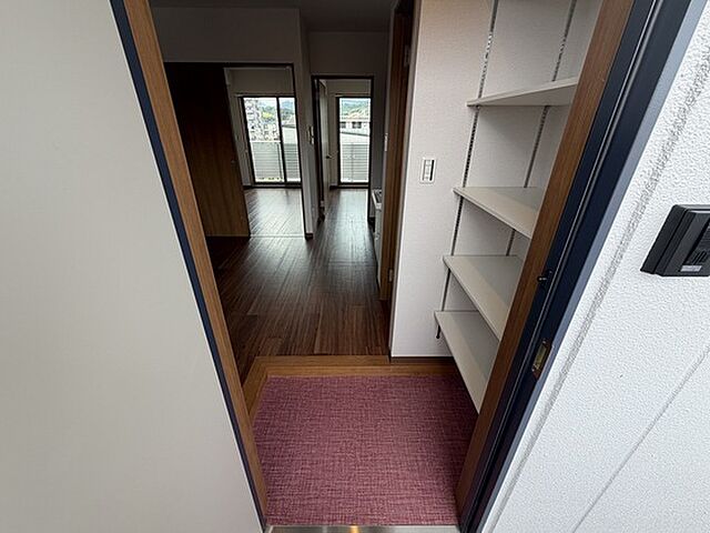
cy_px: 266
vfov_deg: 85.7
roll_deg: -0.1
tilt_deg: -26.5
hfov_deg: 102.1
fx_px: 287
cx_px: 355
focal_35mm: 14
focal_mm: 2.22
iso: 40
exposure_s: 1/149
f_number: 2.2
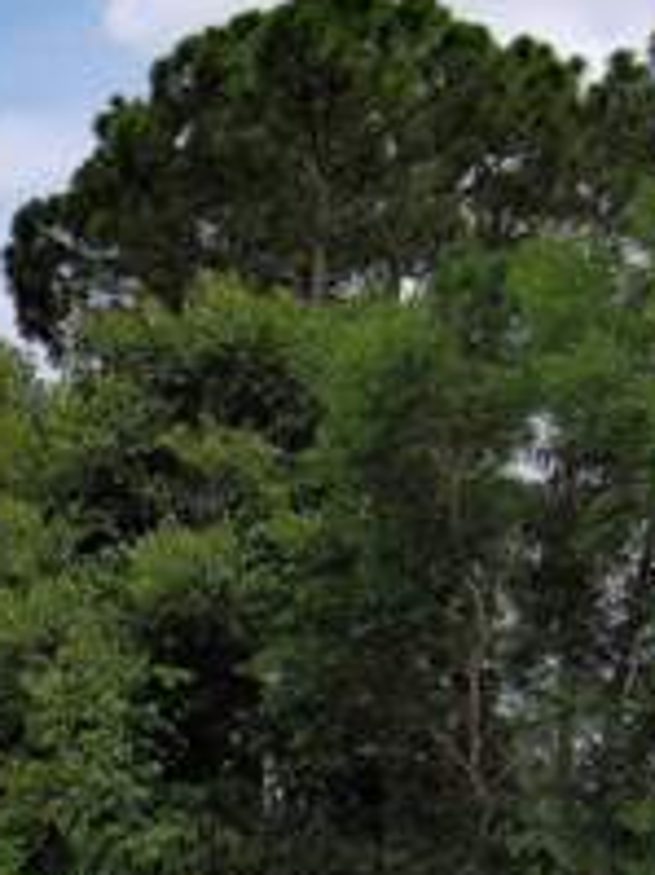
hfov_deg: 11.9
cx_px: -620
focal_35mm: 112
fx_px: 2829
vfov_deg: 17.1
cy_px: 917
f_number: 2.8
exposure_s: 1/498
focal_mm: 10.57
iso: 100
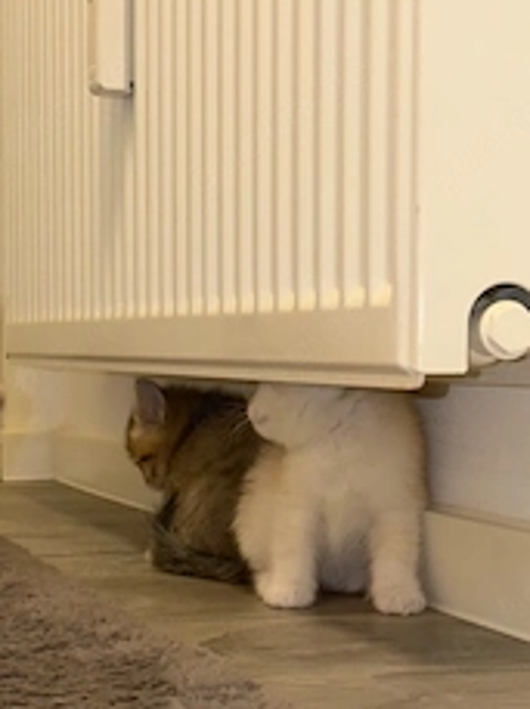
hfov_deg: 17.4
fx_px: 1720
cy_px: 399
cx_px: 108
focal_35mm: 84
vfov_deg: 23.3
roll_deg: +0.0
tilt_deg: -2.6
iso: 80
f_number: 1.78
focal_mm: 6.76
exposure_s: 1/42
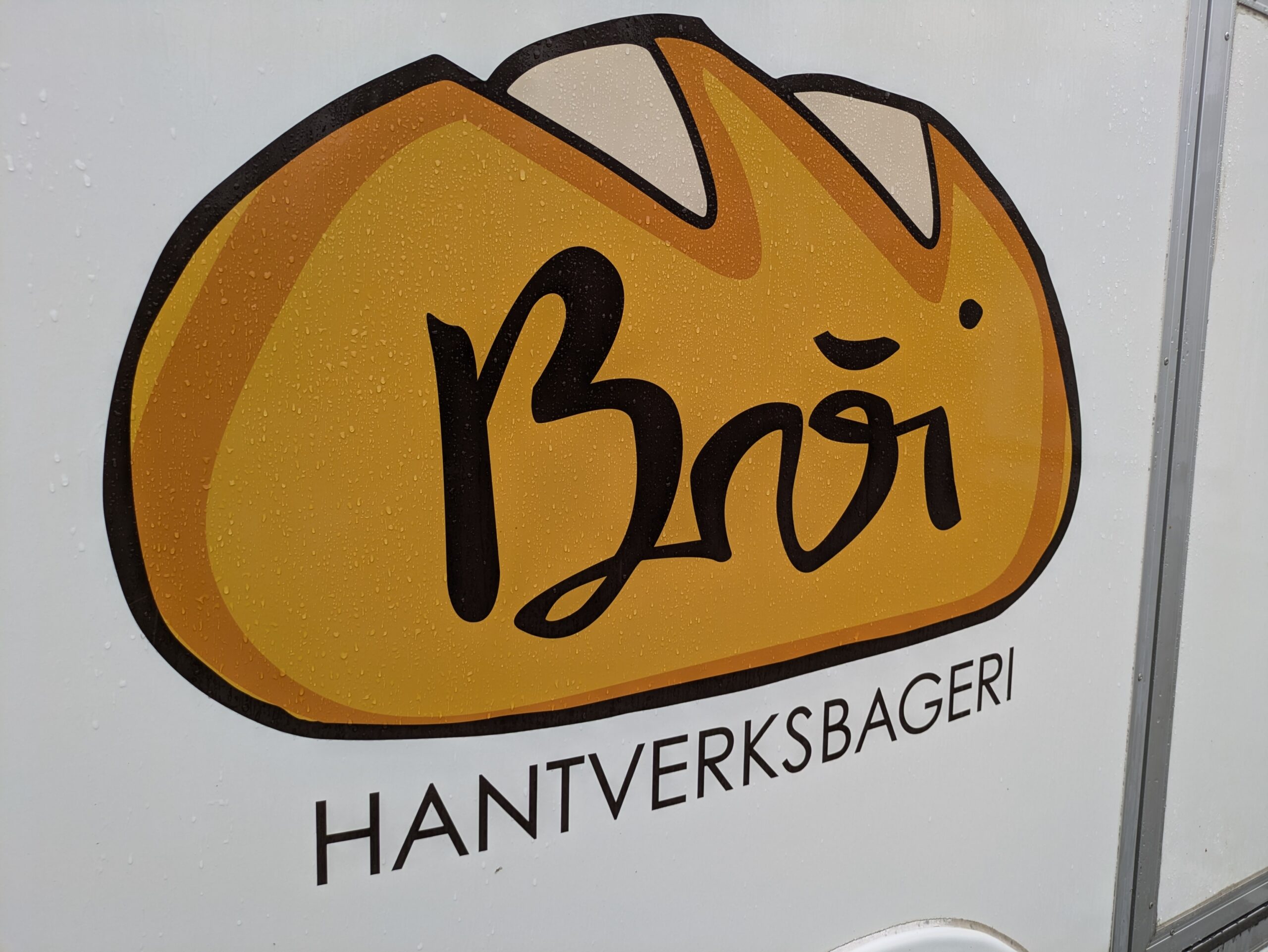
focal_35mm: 25
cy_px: 476
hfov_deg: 69.4
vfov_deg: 54.9
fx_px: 916
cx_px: 634
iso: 46
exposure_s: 1/110
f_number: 1.89
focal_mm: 5.43
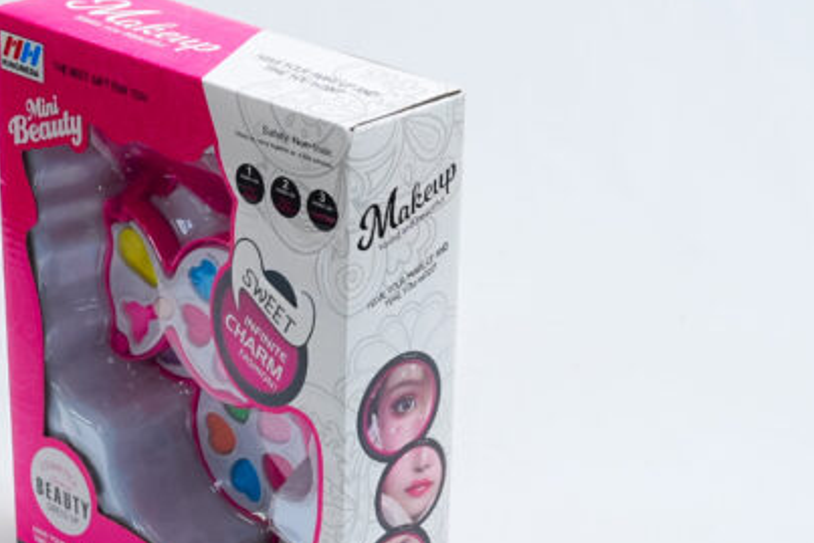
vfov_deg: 13.8
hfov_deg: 20.5
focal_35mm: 99
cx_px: 252
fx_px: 2239
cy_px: 334
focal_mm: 38
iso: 3200
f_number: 11
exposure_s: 1/125
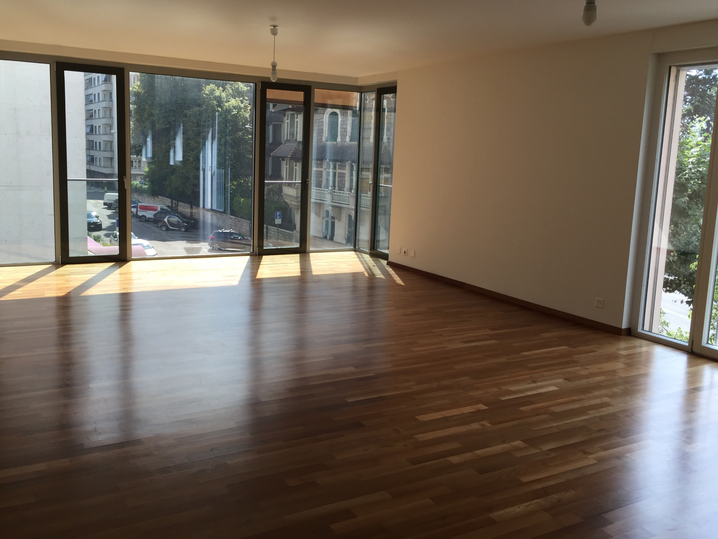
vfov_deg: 45.4
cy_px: 255
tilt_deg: -8.5
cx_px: 340
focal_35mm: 31
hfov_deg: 58.3
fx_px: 643
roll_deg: -2.1
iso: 32
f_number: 2.2
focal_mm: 4.15
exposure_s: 1/237
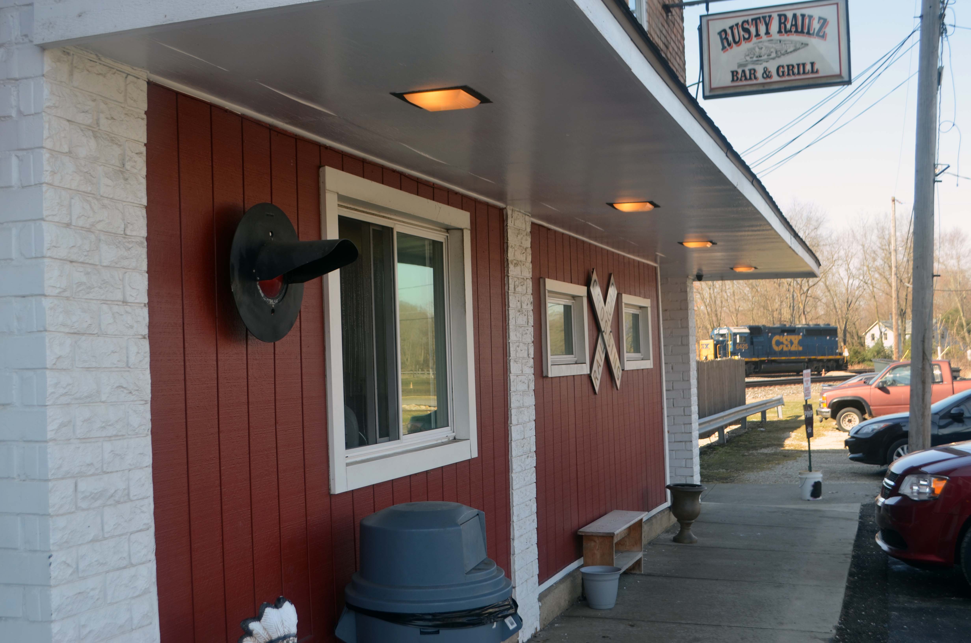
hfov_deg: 46.5
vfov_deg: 31.8
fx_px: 1130
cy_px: 322
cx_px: 486
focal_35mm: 42
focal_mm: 28
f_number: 5.6
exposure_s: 1/125
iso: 100
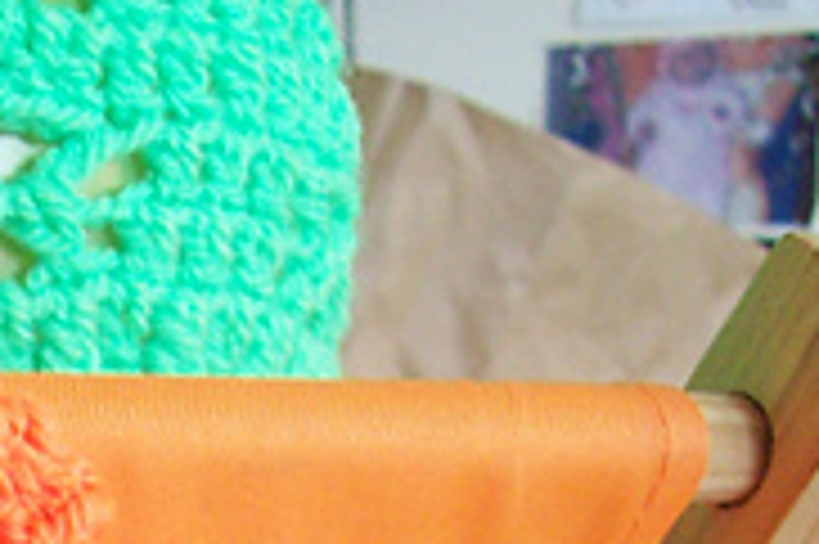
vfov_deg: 9.9
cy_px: 904
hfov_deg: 14.5
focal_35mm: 132
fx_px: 3000
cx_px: -387
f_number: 2.7
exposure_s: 1/12.1
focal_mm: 6
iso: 160
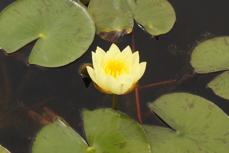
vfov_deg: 9.1
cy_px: 76
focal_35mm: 150
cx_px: 114
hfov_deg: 13.7
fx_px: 954
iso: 320
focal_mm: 100
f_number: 14
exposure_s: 1/160
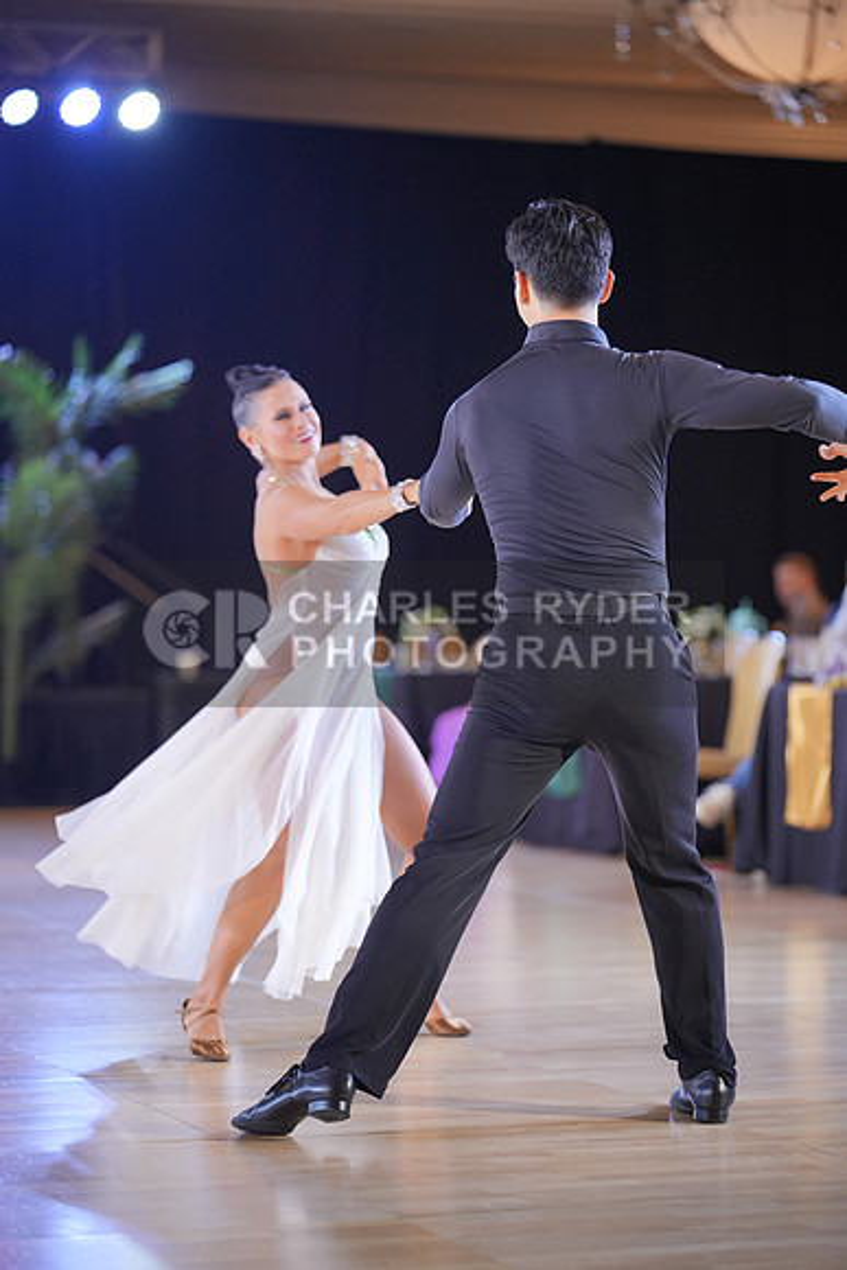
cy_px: 635
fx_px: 3738
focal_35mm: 106
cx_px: 424
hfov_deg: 12.9
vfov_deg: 19.3
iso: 1250
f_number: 2
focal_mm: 106
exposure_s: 1/500
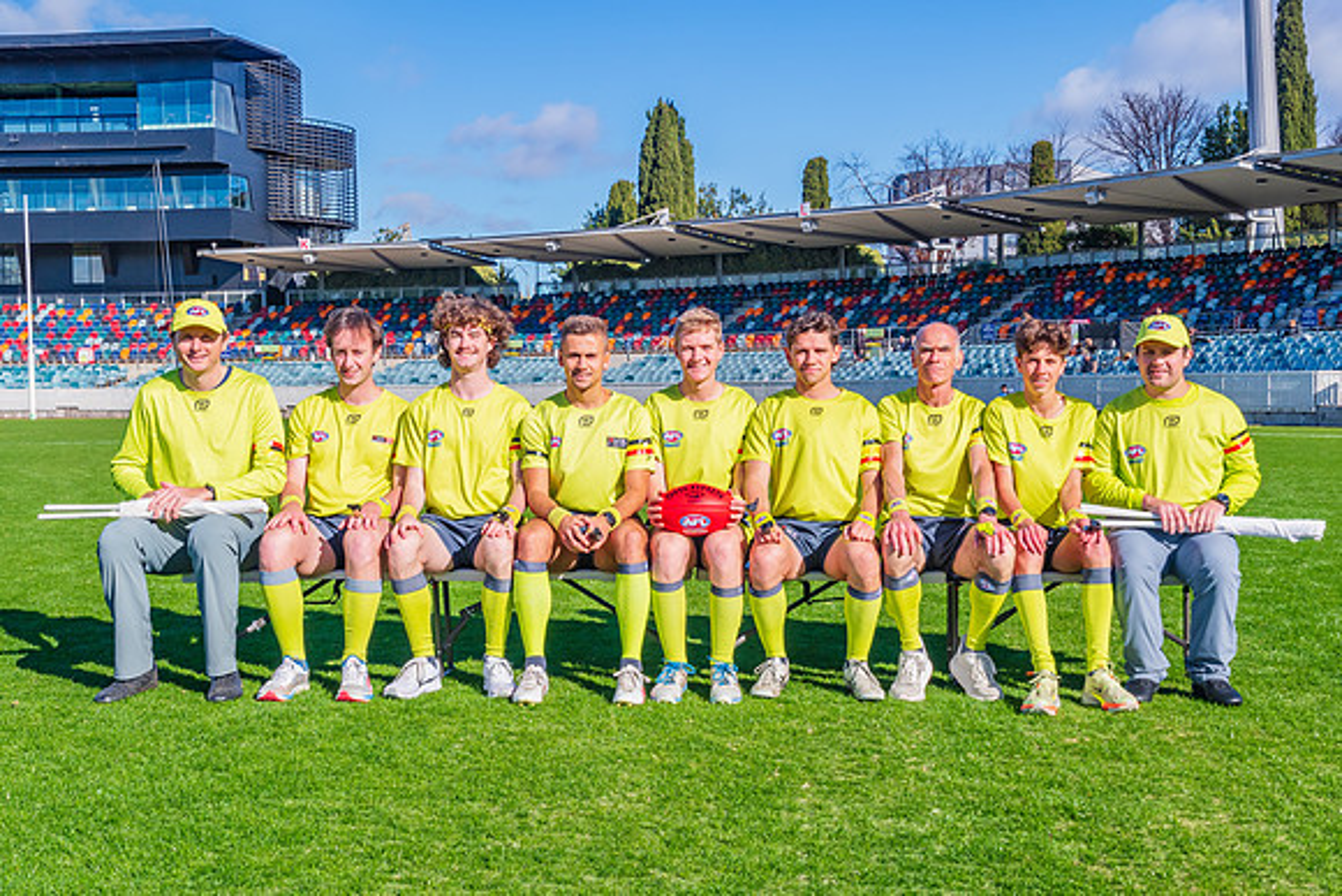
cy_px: 432
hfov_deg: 43.5
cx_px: 678
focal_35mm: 45
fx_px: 1680
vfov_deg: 29.8
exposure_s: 1/640
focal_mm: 28
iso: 200
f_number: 8
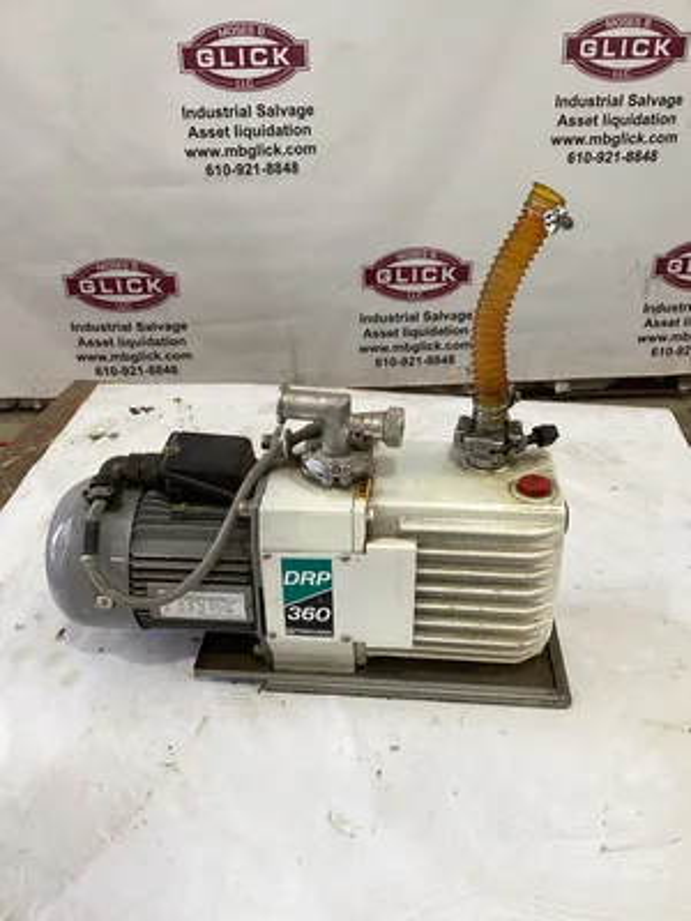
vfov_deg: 58.4
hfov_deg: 45.4
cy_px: 460
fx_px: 825
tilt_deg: -29.3
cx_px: 346
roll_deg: +2.8
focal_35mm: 31
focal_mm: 3.3
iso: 64
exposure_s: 1/50
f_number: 2.4
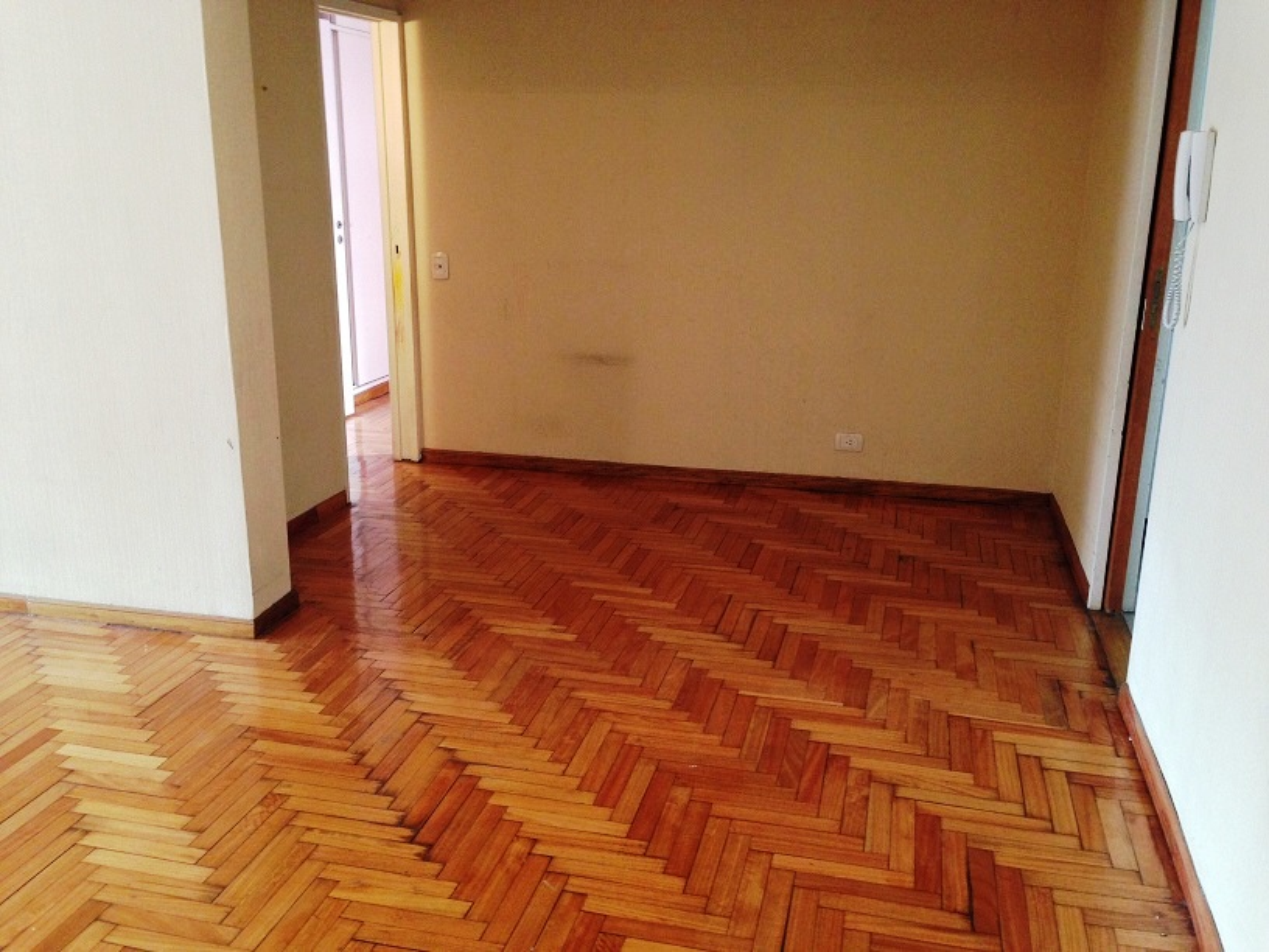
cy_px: 476
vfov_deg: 42.9
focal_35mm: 33
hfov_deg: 55.4
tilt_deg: -14.2
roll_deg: +0.0
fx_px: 1210
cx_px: 634
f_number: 2.4
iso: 125
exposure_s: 1/20
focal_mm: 4.12
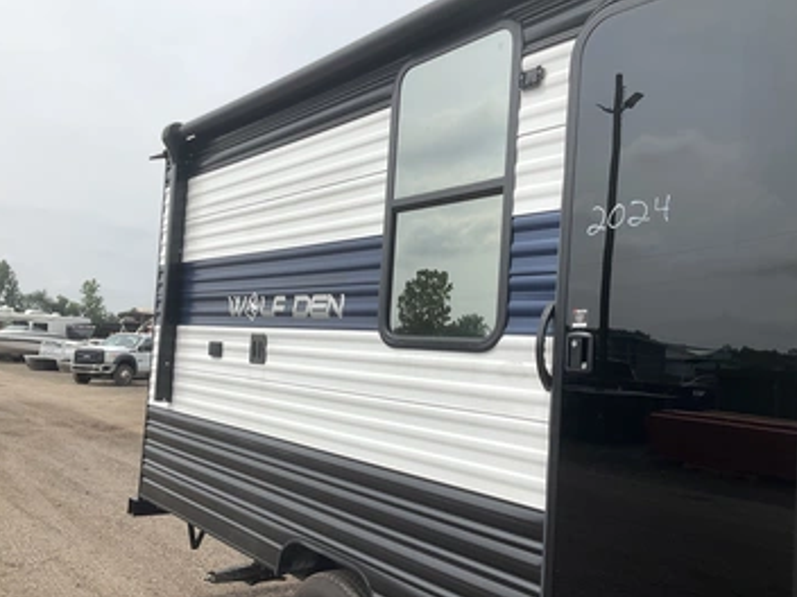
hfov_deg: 55.3
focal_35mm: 33
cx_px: 387
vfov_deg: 42.9
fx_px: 760
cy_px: 321
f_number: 1.8
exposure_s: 1/2538
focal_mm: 3
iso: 25
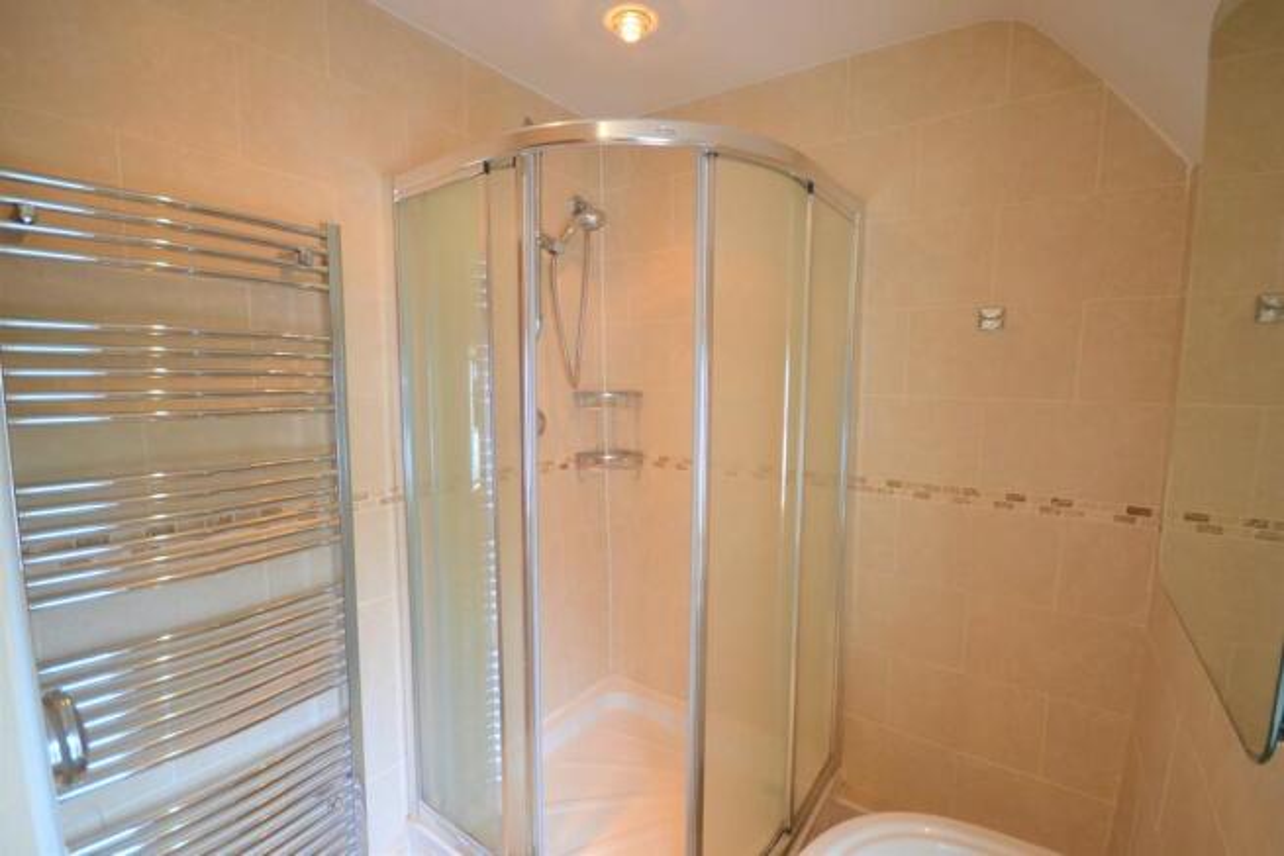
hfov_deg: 100.4
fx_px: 535
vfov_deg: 77.4
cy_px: 428
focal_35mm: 15
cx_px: 642
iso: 800
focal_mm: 10
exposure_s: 1/60
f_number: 4
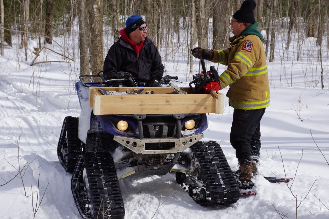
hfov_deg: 19.5
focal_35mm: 105
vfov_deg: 13.0
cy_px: 110
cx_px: 164
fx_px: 959
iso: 100
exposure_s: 1/200
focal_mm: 70
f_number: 11
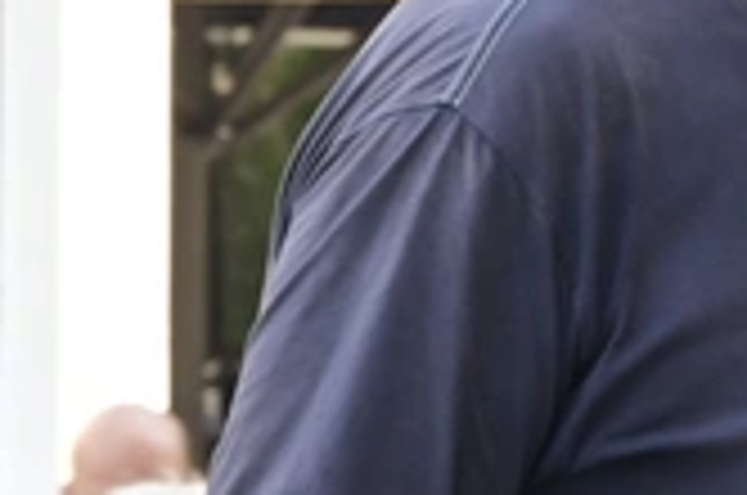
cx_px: -666
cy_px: 236
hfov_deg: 3.3
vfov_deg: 2.2
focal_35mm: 616
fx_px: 12757
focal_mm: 105
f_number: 9
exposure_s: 1/200
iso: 800
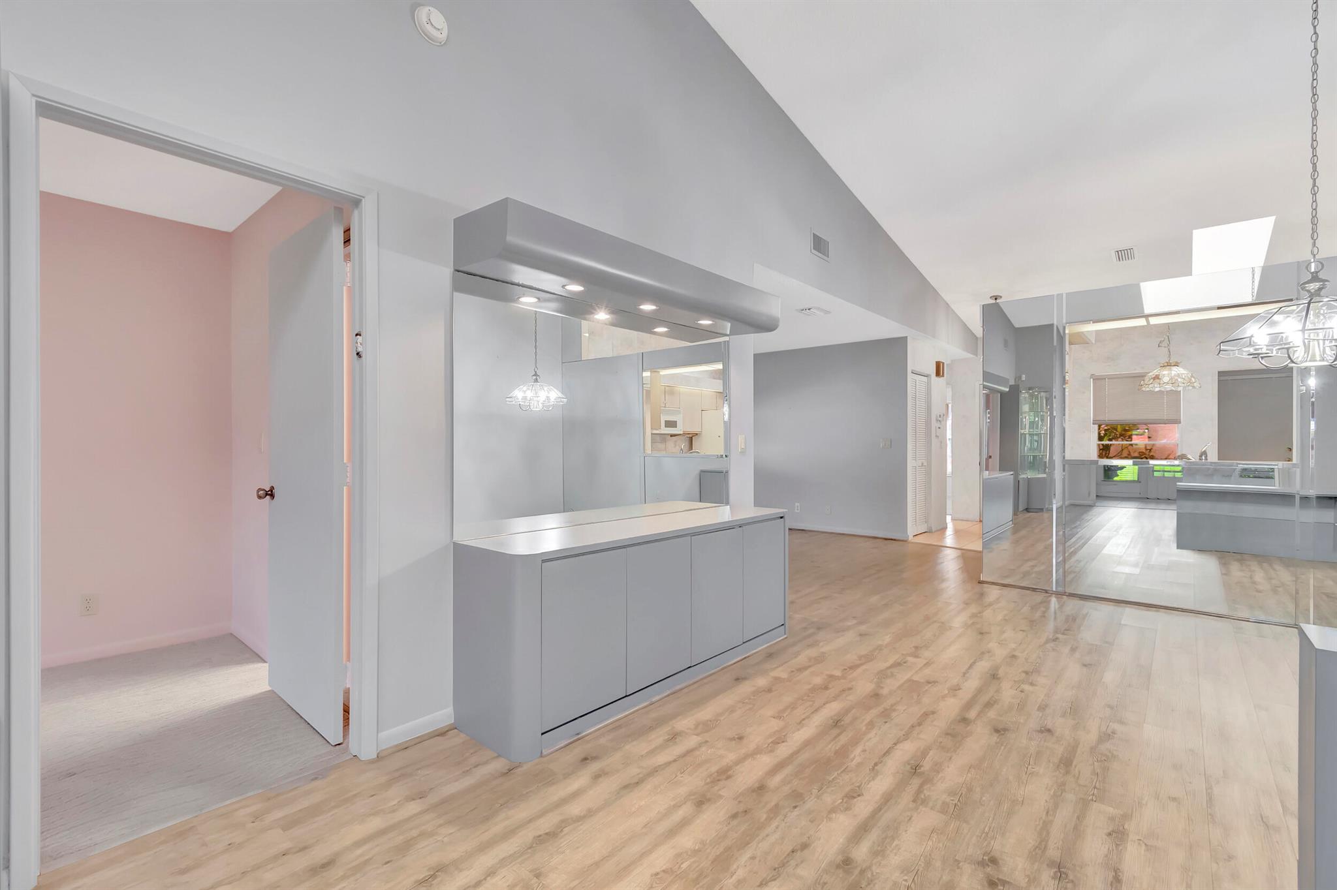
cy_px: 445
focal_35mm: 15
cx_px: 668
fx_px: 557
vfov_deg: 77.3
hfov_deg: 100.4
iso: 6400
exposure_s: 1/15
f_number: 8
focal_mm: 10
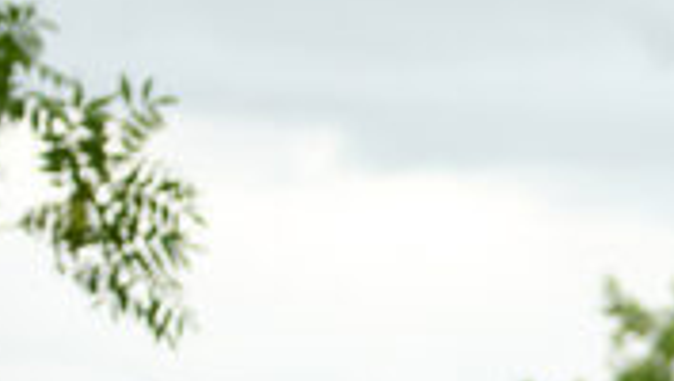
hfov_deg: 5.6
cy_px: 813
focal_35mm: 375
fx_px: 6709
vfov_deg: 3.2
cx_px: 1584
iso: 400
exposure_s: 1/200
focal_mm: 62
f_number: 4
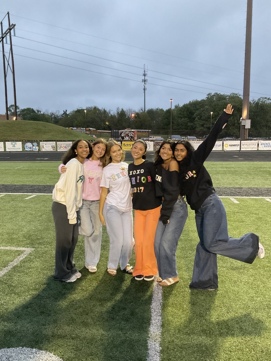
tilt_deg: -7.8
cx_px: 131
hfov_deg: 46.8
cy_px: 180
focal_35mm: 30
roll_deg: -1.6
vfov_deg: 60.0
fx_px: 313
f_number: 1.8
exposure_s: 1/60
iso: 250
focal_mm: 3
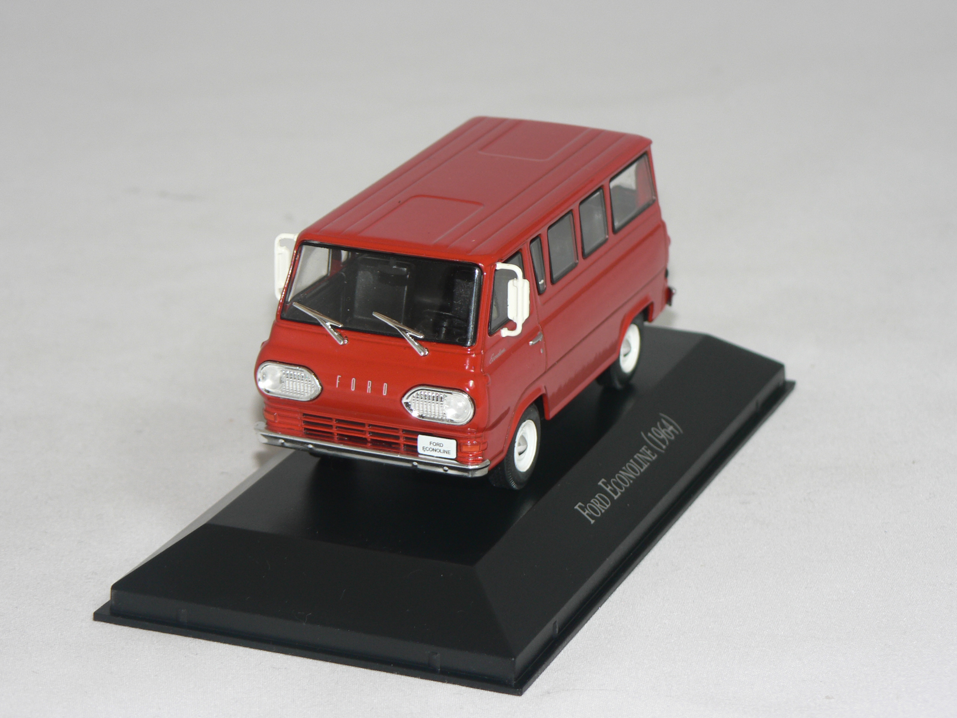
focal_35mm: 122
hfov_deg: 16.1
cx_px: 478
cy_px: 359
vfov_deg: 12.1
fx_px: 3373
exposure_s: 1/60
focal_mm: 20.3
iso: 80
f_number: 3.2
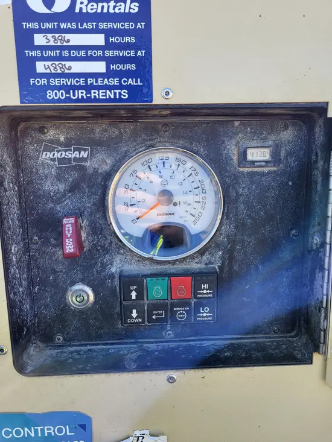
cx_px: 166
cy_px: 221
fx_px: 332
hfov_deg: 53.1
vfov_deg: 67.3
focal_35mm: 26
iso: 40
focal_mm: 5.4
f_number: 1.8
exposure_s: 1/489
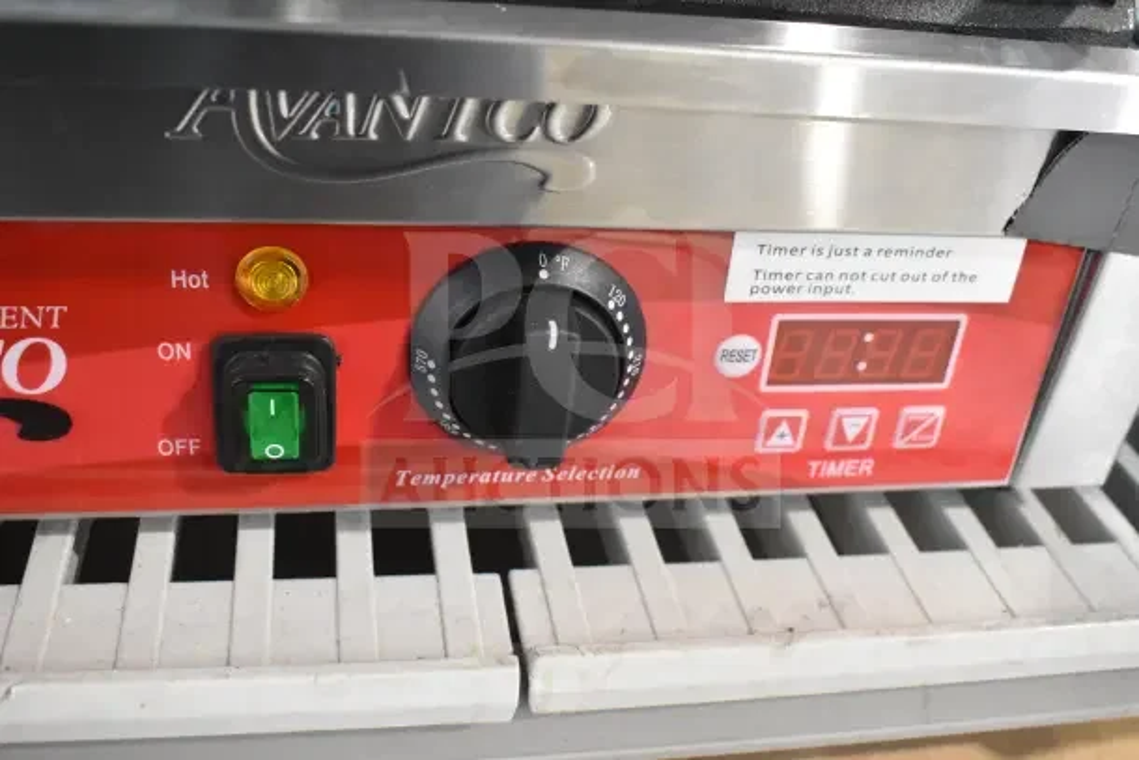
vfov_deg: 36.9
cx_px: 570
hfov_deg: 53.1
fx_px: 1139
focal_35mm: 36
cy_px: 380
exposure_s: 1/100
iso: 6400
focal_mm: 24
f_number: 5
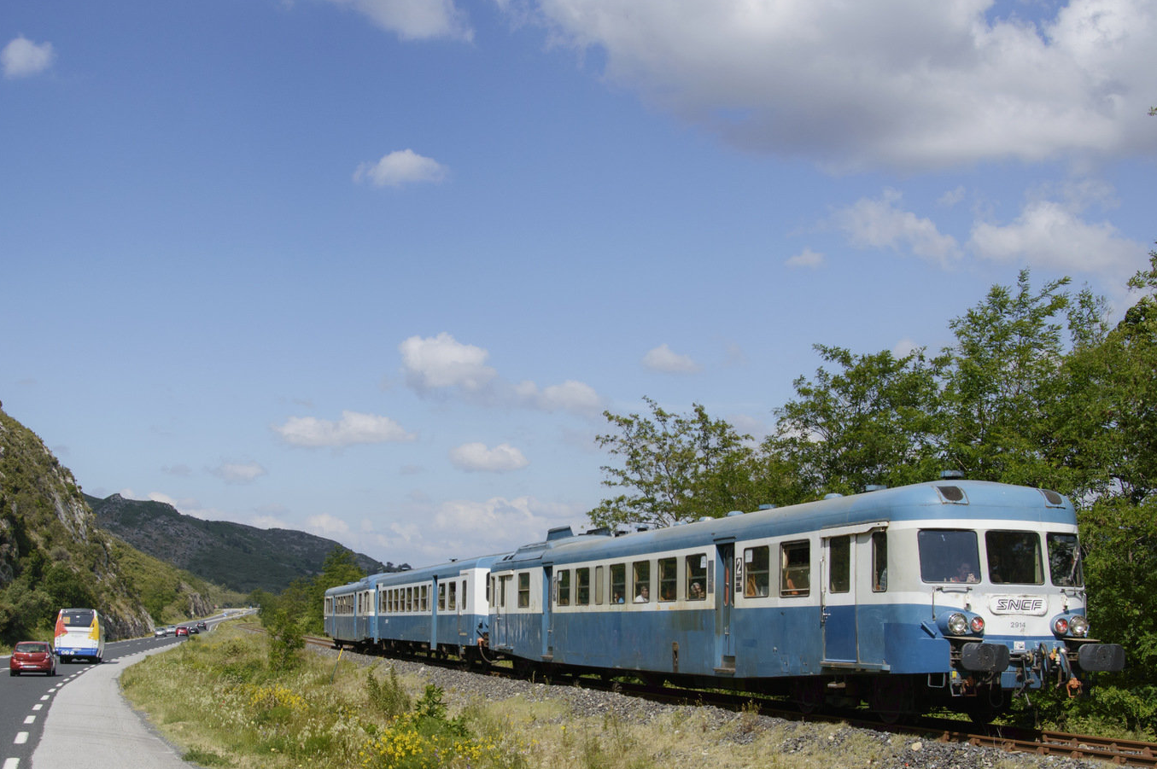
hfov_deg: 38.9
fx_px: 1638
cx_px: 541
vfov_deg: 26.3
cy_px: 513
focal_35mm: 51
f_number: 7.1
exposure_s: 1/640
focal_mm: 24
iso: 100
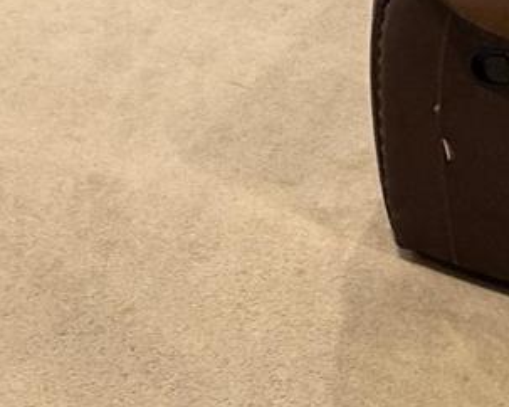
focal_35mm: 65
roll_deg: -0.9
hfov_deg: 28.8
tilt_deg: -1.9
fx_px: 979
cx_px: 134
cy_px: -377
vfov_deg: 17.6
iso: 500
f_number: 2.2
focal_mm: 2.22
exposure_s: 1/60
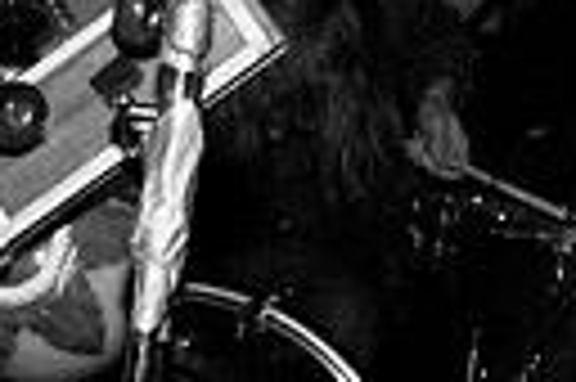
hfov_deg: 14.9
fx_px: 2173
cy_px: 351
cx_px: 27
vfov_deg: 10.0
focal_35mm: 136
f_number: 2.8
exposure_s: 1/40
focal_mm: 20
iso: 800
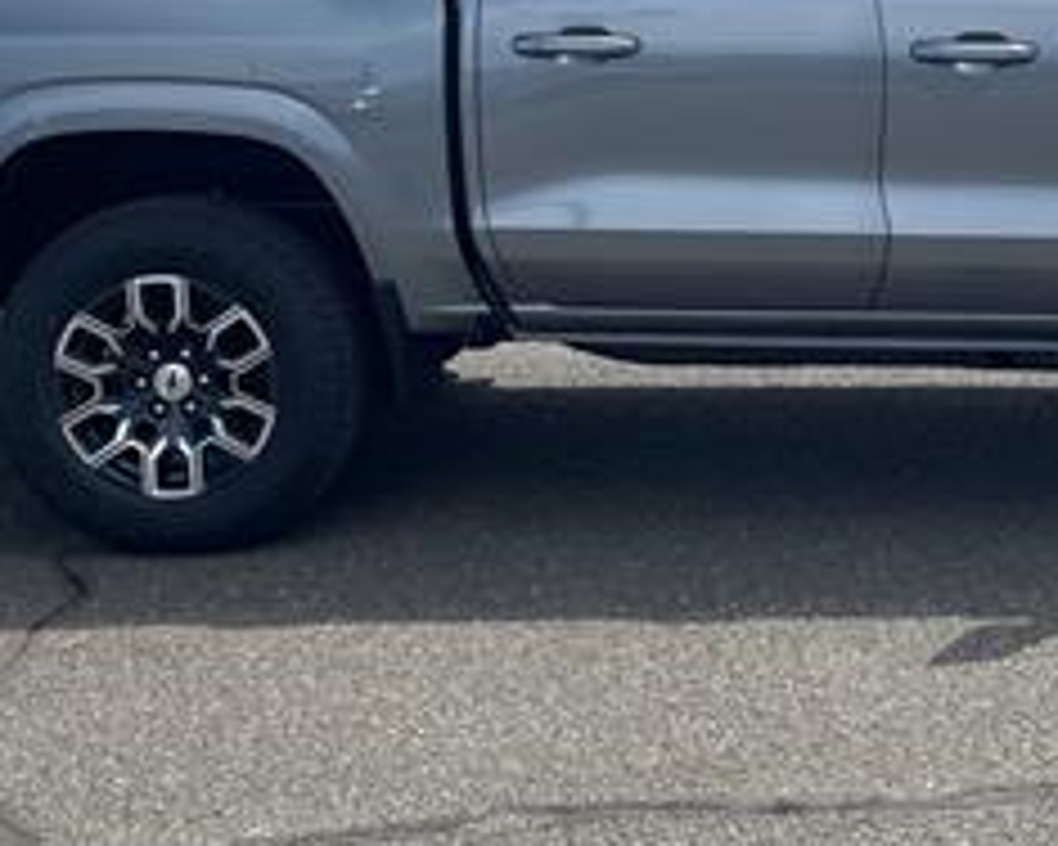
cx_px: 855
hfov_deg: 27.0
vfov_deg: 21.9
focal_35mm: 69
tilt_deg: -5.3
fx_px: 2161
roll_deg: +1.3
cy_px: 171
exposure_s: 1/3610
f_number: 1.6
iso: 32
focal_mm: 4.2
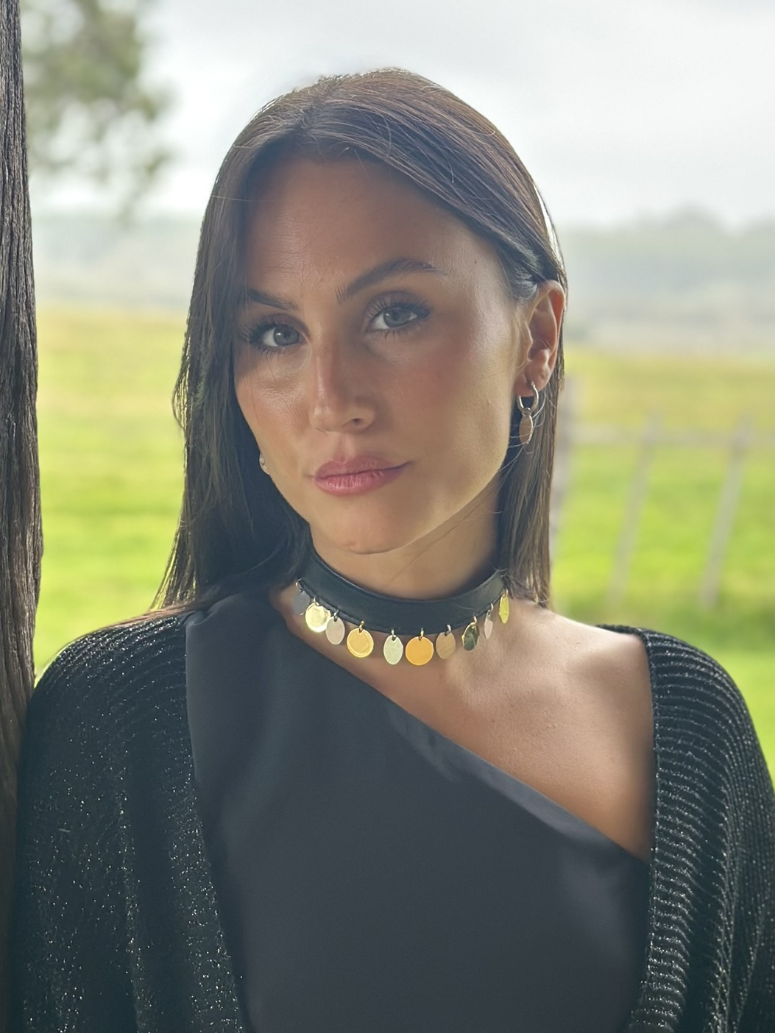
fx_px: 2090
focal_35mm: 70
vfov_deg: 27.8
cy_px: 550
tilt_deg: -9.9
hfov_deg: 21.0
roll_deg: -2.5
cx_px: 374
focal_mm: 6.86
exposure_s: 1/268
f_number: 1.78
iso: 80
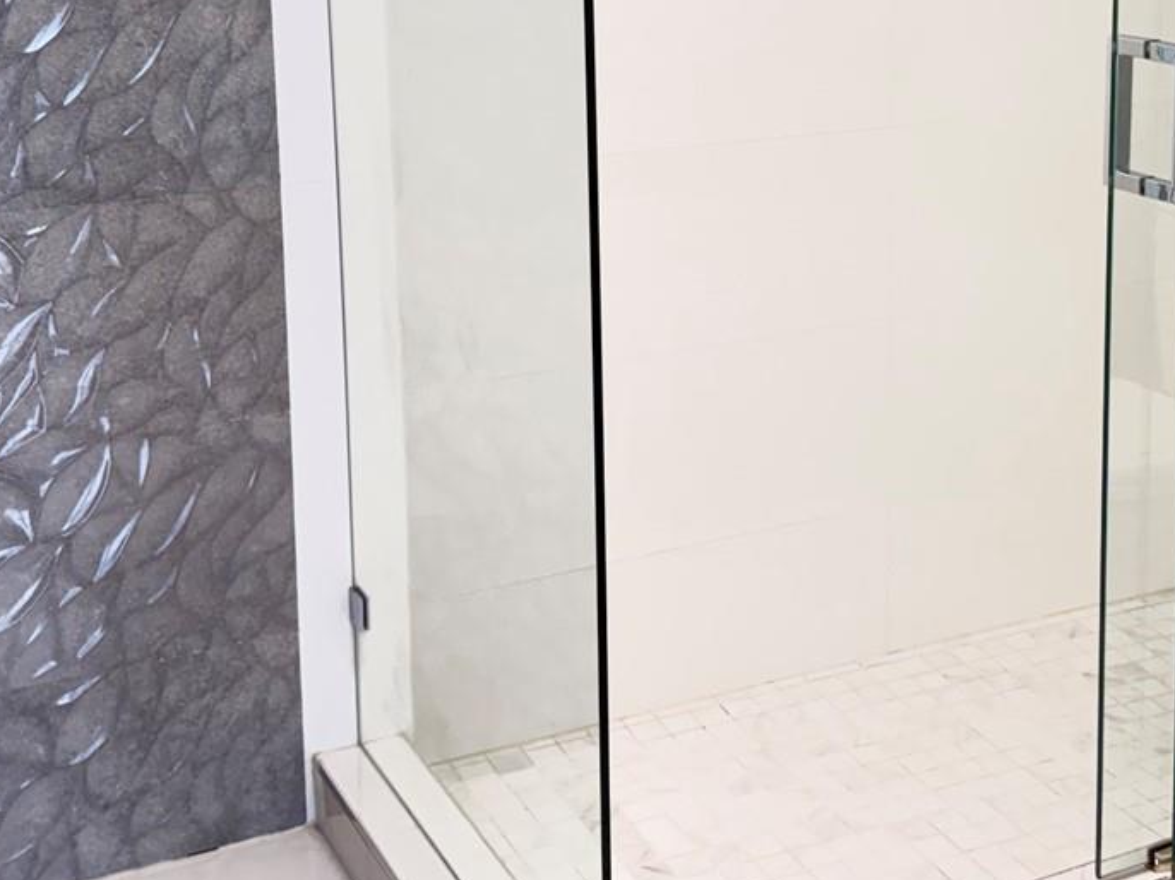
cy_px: 137
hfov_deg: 34.0
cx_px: 802
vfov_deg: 25.5
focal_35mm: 56
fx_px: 1900
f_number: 1.78
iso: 200
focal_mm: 6.76
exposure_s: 1/120
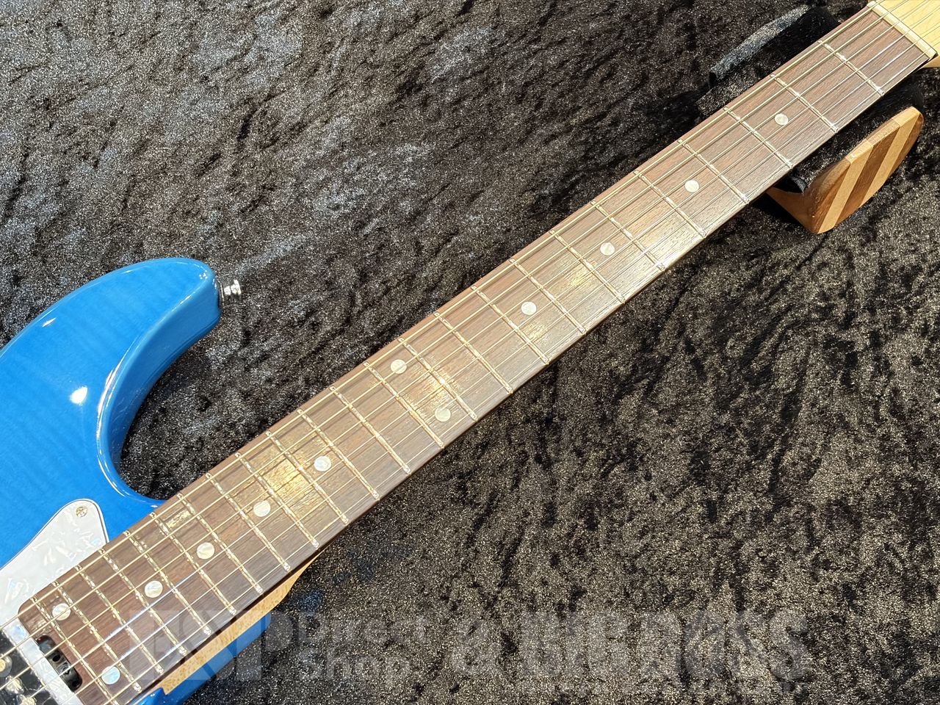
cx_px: 470
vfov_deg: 28.0
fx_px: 1412
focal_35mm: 52
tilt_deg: -59.1
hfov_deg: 36.8
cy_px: 352
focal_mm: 5.96
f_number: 1.6
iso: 250
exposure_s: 1/30
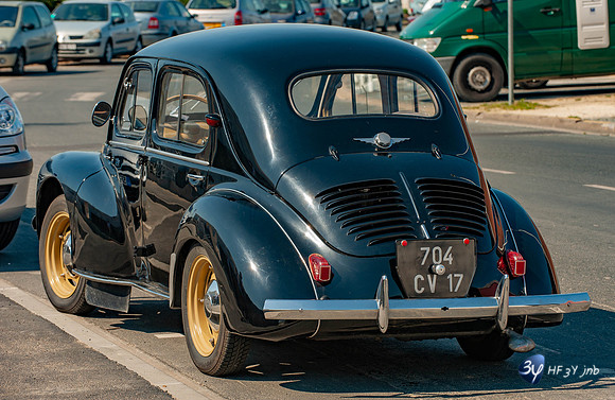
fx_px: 2409
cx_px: 321
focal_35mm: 142
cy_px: 190
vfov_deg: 9.5
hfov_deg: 14.5
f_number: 9
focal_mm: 135
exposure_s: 1/320
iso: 200
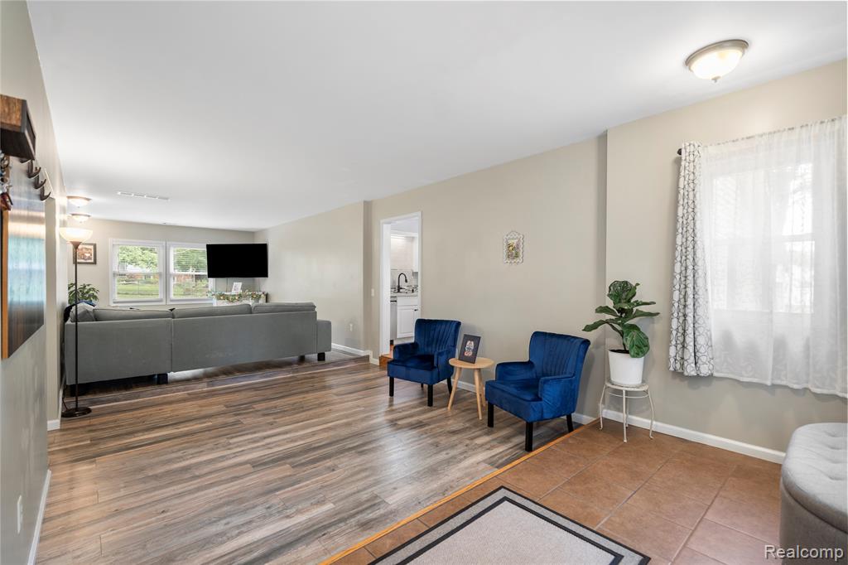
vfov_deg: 73.7
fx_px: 377
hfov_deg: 96.8
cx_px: 424
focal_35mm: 16
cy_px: 282
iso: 100
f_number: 4
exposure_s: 1/1.25
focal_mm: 16
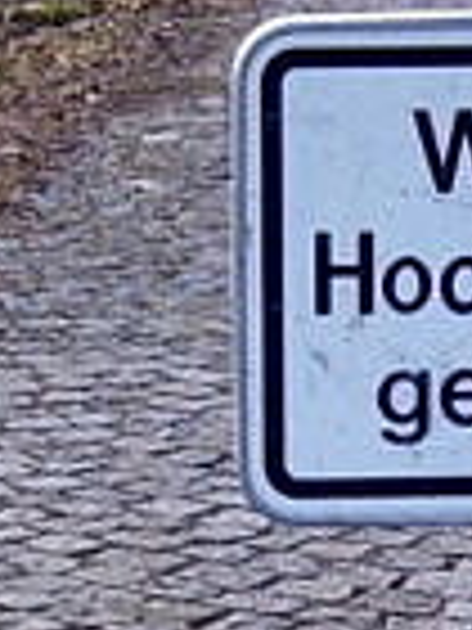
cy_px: 238
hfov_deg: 5.5
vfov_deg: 7.3
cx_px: 544
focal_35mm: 271
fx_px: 4927
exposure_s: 1/125
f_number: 2.7
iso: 80
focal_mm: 6
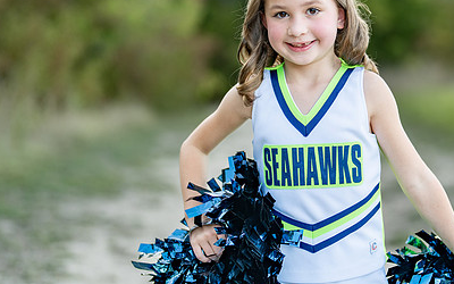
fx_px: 1213
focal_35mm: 98
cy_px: 132
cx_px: 328
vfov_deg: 13.3
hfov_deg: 21.1
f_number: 1.2
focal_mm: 50
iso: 100
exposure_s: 1/640
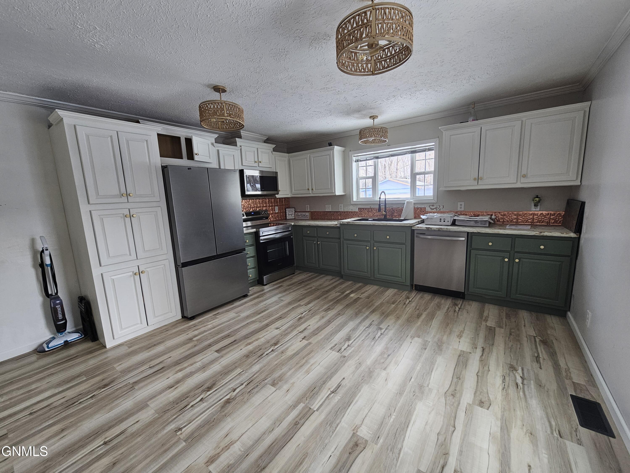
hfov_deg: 106.2
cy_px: 236
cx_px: 315
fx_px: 237
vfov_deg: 89.9
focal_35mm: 13
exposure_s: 1/60
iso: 50
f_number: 2.2
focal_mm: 2.2
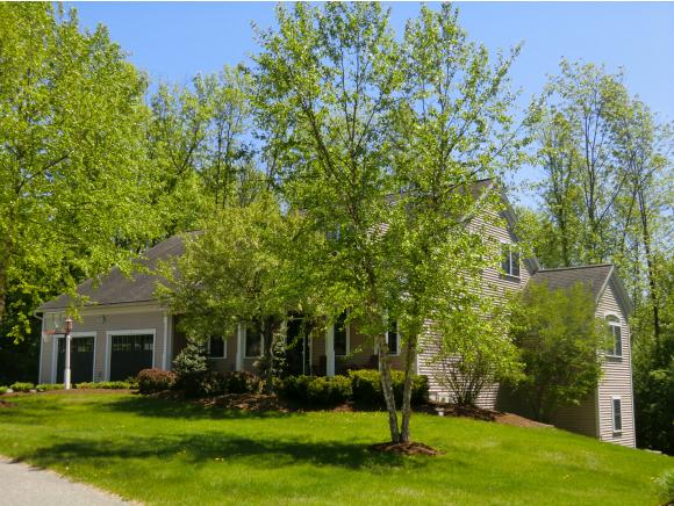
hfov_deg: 46.8
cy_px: 253
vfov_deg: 36.0
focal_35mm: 40
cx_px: 337
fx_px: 779
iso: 64
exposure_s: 1/400
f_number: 3.8
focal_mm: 7.1
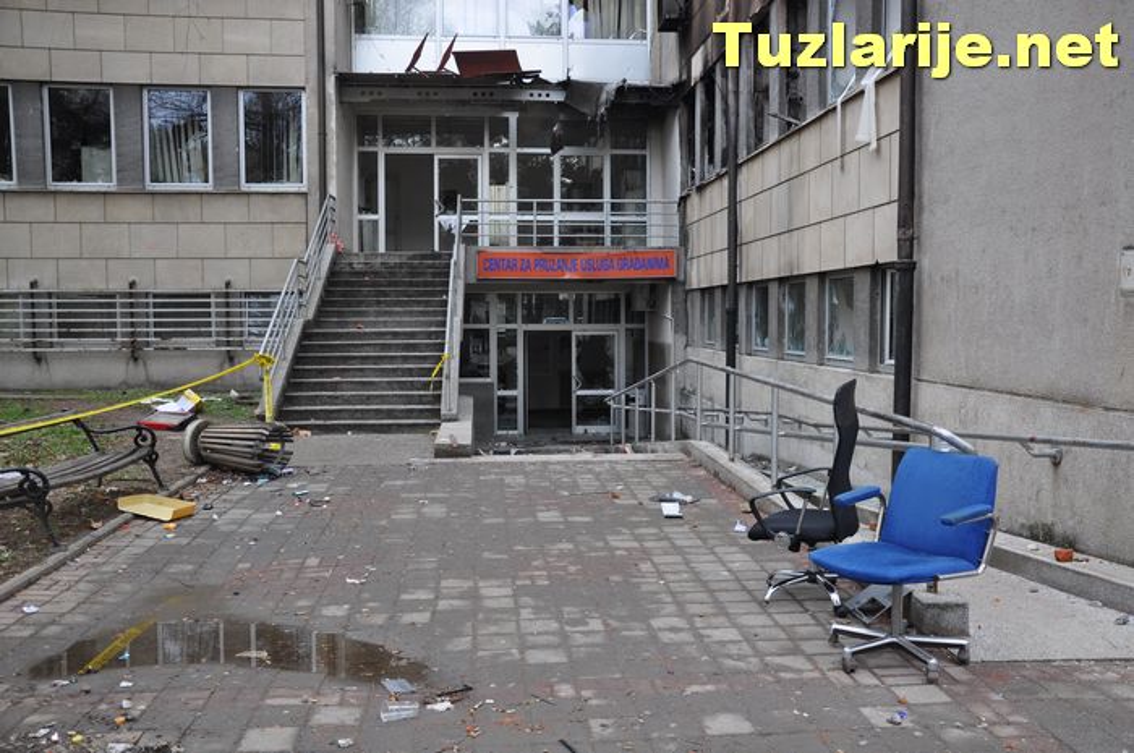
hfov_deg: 57.3
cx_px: 567
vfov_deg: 39.9
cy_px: 376
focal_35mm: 33
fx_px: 1038
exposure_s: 1/125
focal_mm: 22
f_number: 5.6
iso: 400
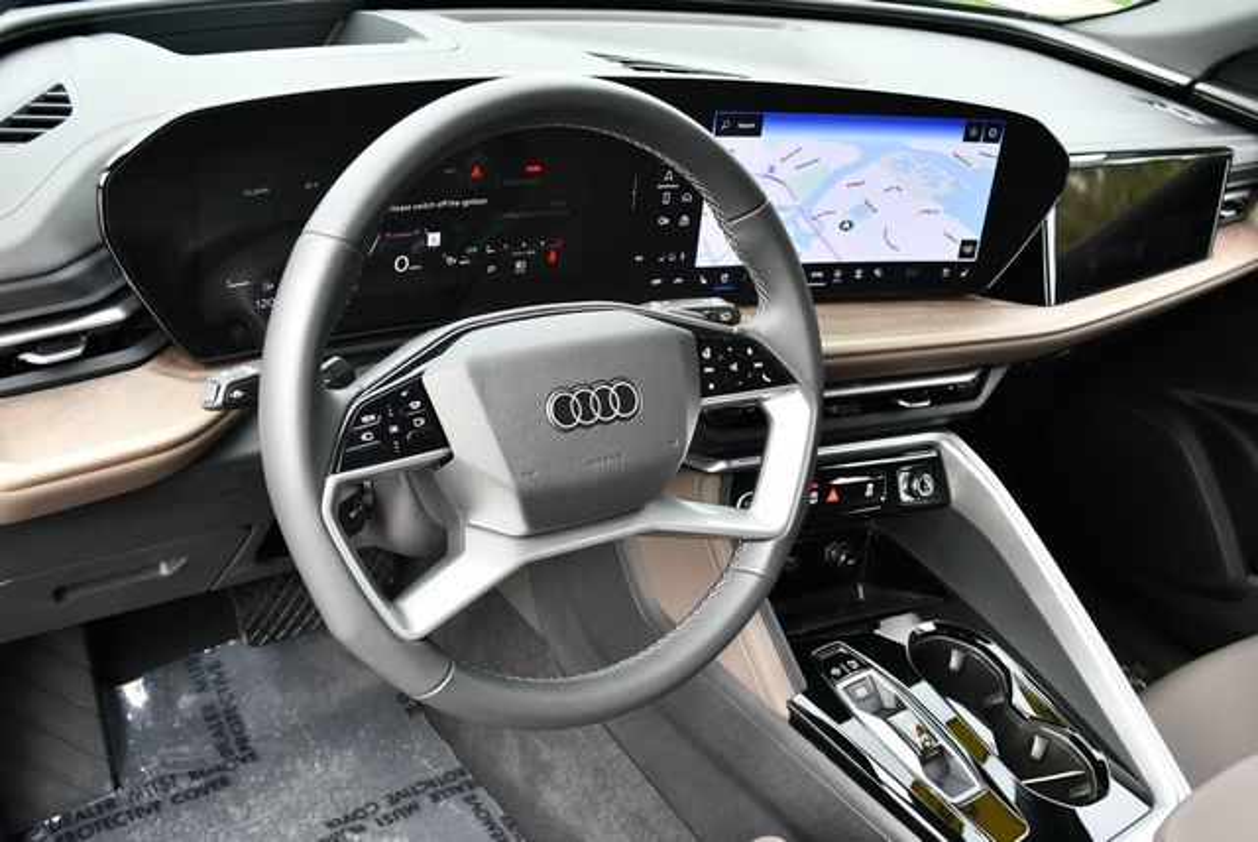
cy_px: 421
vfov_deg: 36.9
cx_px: 629
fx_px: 1259
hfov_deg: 53.1
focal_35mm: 36
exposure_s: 1/250
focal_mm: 18
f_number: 4
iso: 400
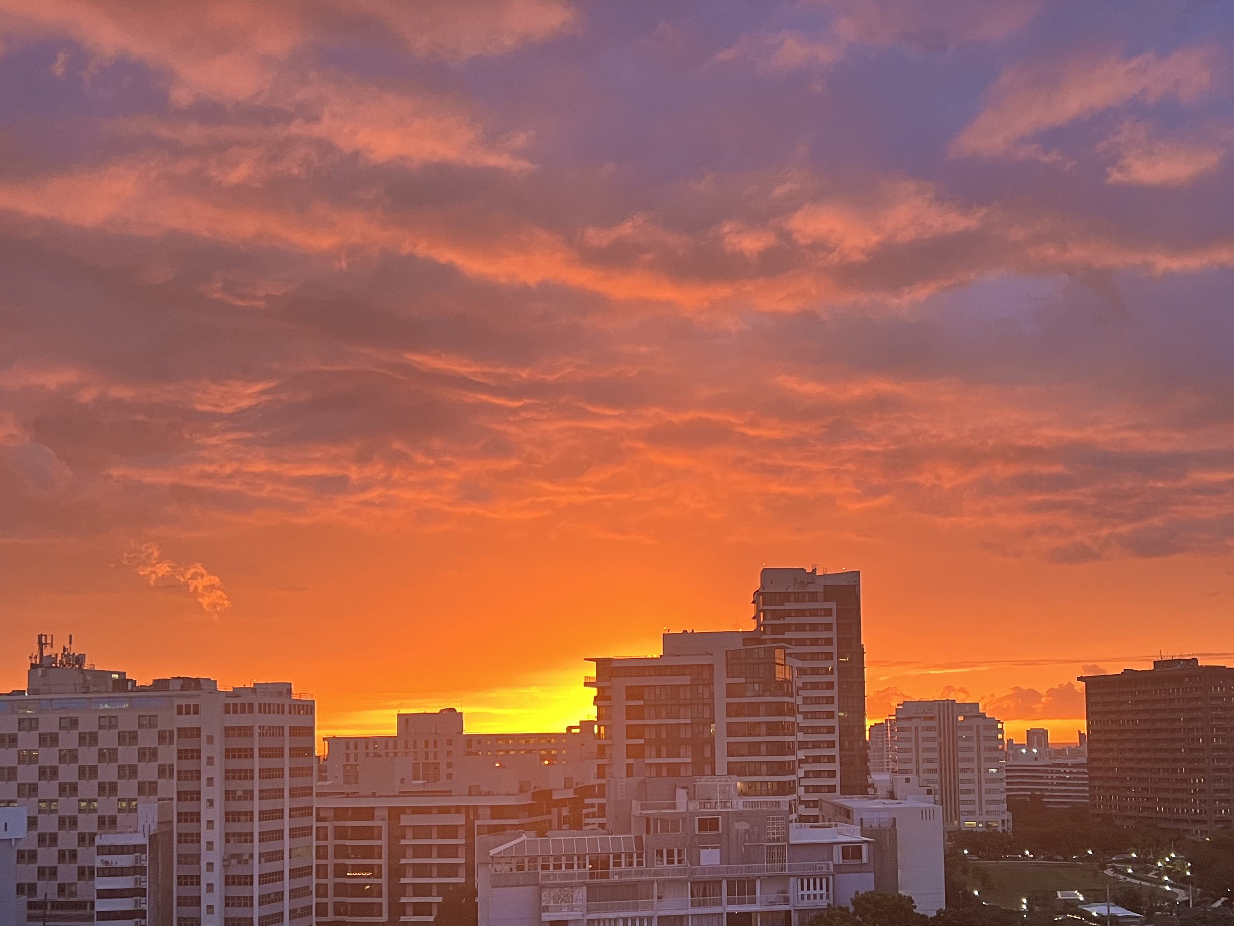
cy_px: 659
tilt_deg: +2.8
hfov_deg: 45.4
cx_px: 765
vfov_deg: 34.6
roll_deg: +1.4
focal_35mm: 41
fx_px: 1462
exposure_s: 1/89
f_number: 1.5
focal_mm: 5.7
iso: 125
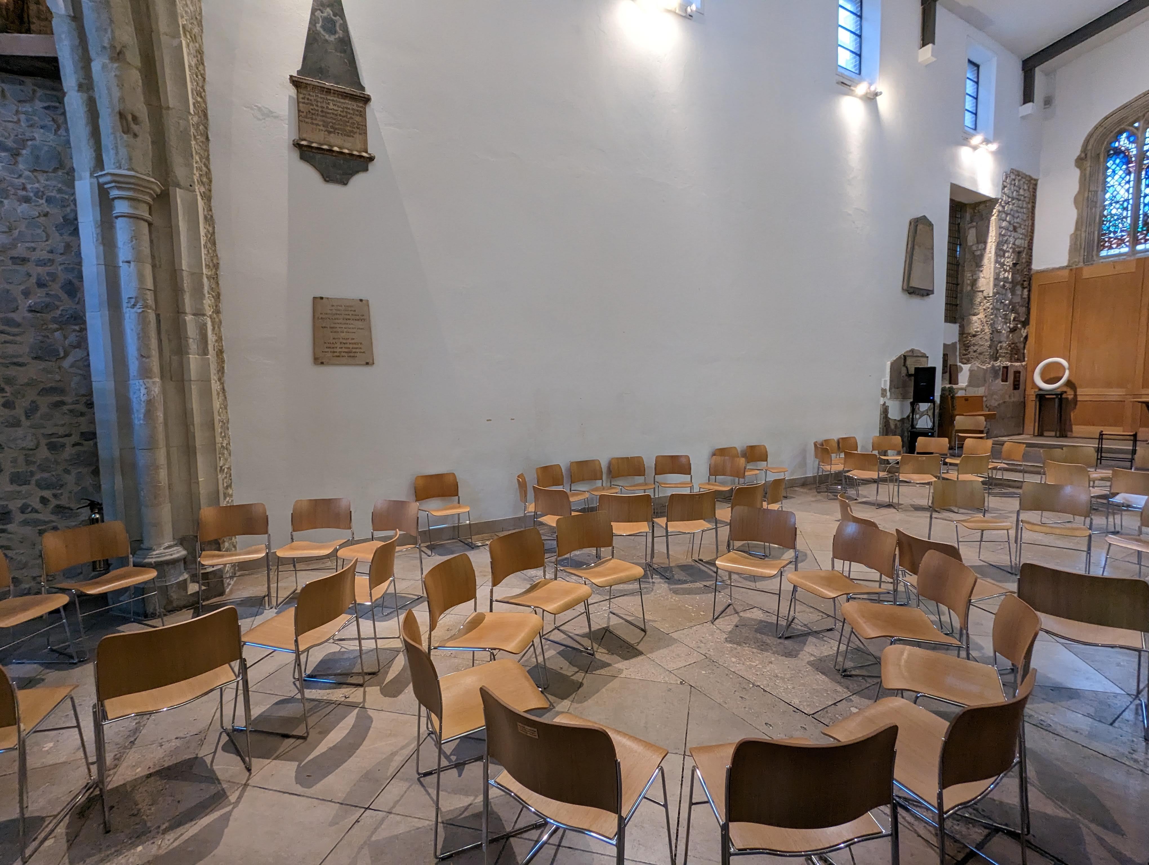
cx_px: 574
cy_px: 432
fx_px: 532
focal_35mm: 16
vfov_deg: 78.2
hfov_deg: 94.4
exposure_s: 1/25
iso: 256
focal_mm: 2.35
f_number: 2.2
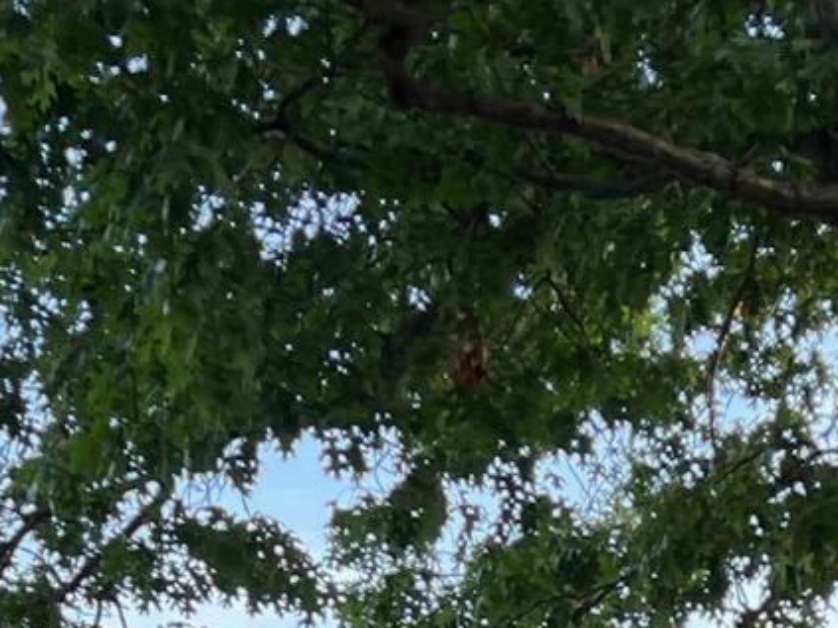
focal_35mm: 126
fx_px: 3049
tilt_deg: -2.5
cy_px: 1488
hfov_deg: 15.6
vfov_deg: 10.3
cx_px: 569
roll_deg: -0.7
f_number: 1.5
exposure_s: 1/171
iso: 40
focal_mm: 5.7
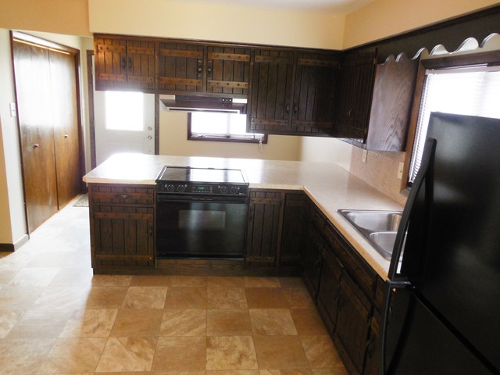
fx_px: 361
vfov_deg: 54.9
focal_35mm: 25
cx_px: 250
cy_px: 188
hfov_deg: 69.4
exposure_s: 1/30
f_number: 3.1
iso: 220
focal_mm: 4.5
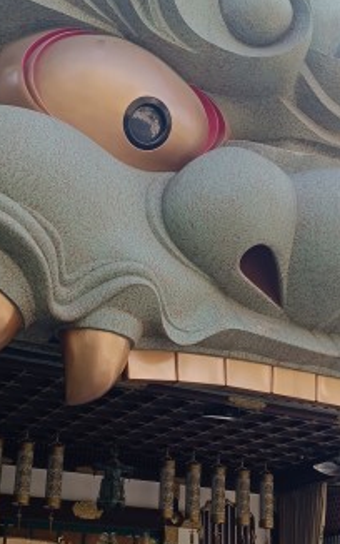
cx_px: 182
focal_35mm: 60
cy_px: 337
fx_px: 889
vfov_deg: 33.8
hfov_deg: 21.7
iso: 59
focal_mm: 6.14
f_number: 1.65
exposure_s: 1/100
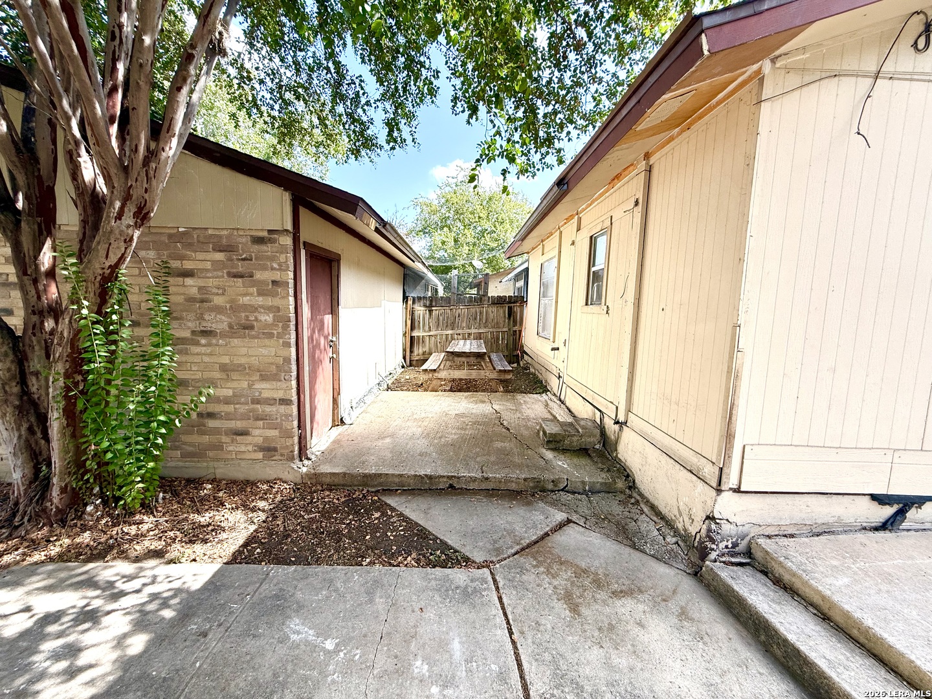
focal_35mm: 14
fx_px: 377
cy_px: 350
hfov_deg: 102.1
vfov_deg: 85.7
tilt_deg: -5.7
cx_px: 466
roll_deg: -1.6
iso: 64
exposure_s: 1/535
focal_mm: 2.22
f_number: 2.2
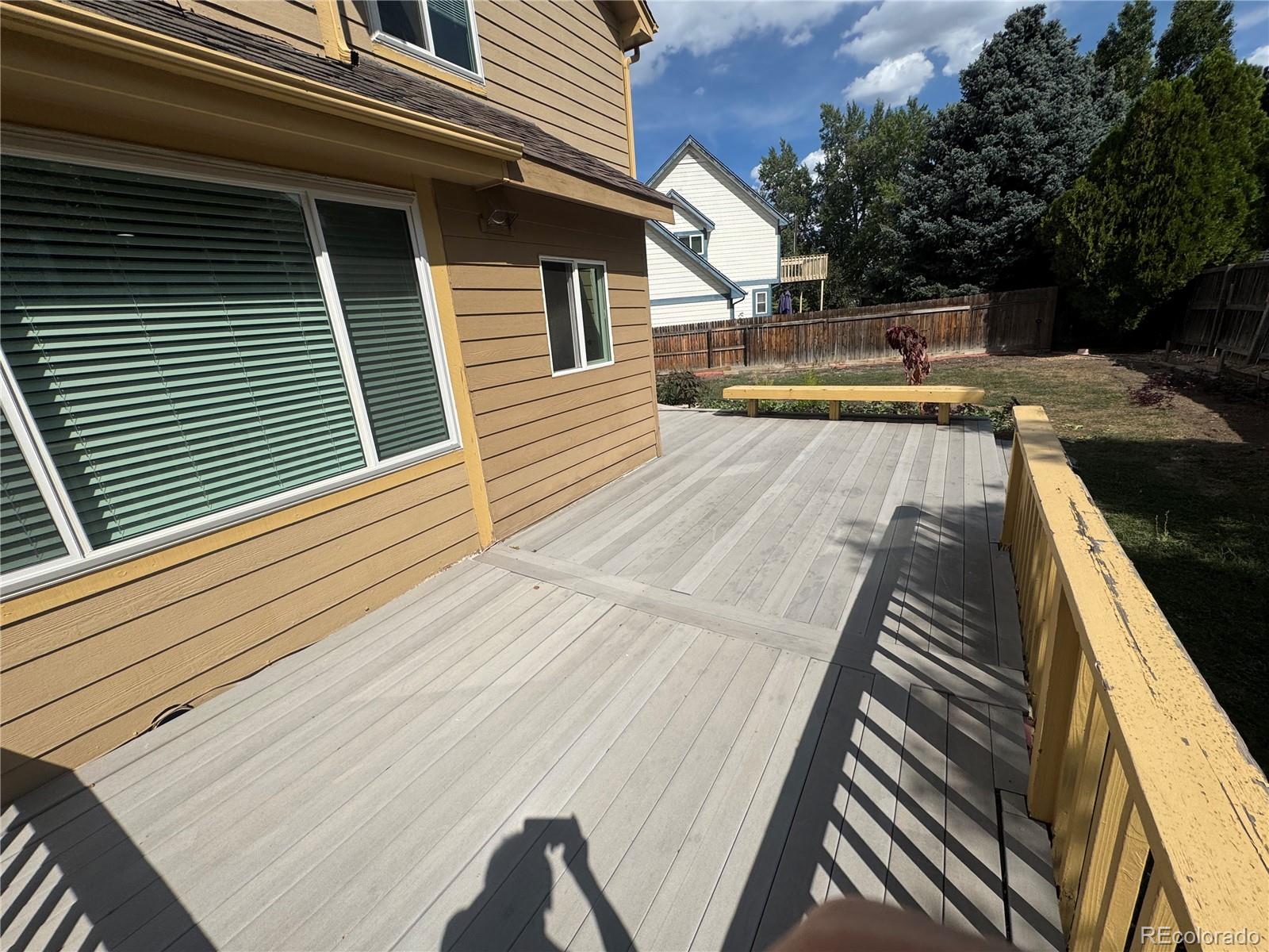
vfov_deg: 85.7
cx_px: 634
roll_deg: +3.7
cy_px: 476
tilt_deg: -18.0
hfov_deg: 102.1
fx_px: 513
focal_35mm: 14
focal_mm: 2.22
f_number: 2.2
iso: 50
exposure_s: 1/3717
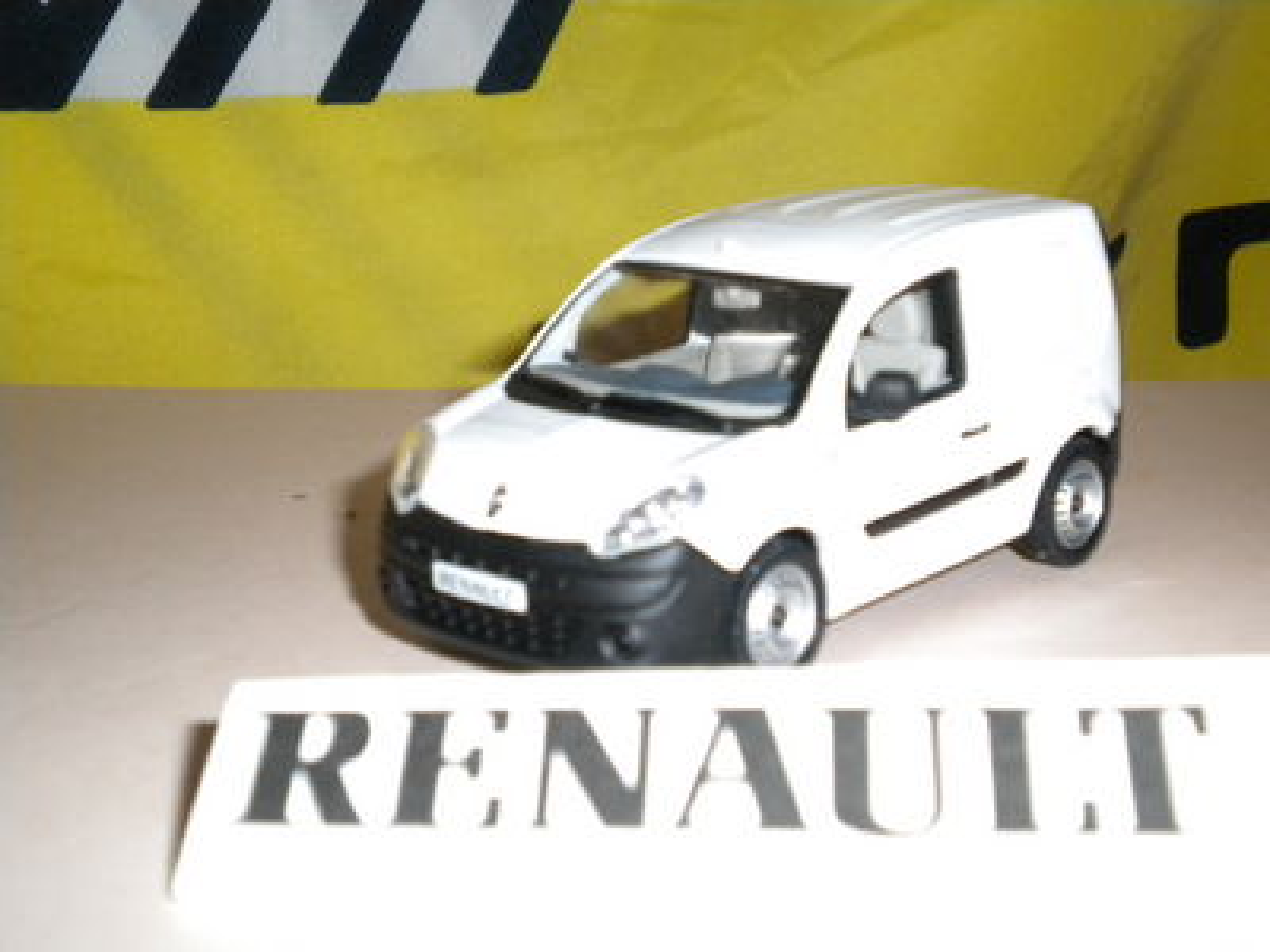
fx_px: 1908
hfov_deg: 36.8
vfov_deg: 28.0
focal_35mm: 52
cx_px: 635
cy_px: 476
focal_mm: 9.3
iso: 400
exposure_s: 1/30
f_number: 3.9
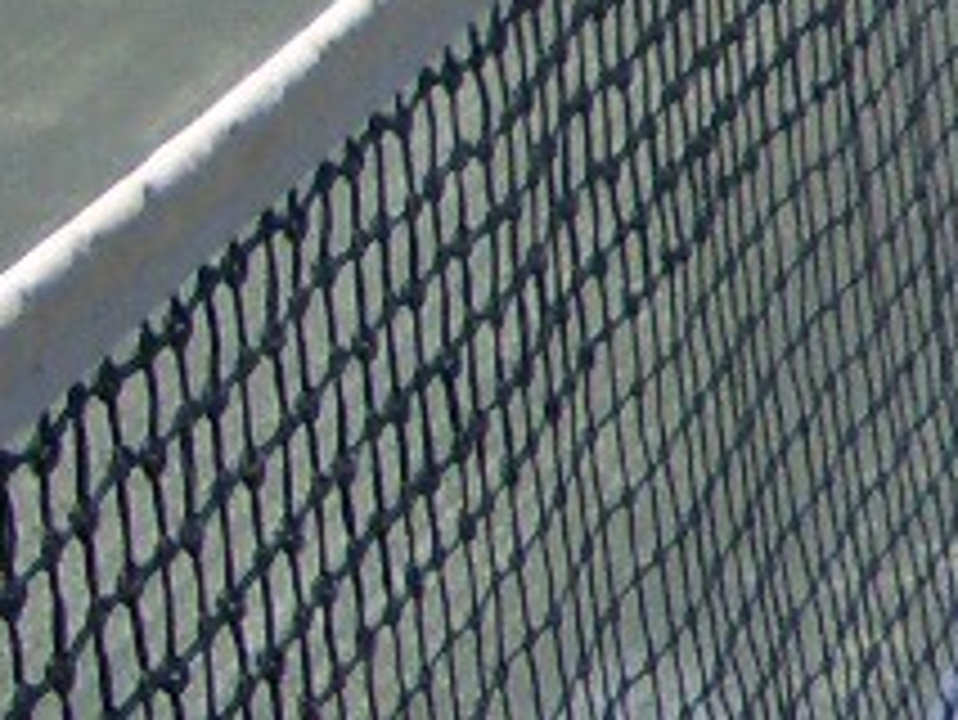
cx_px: 2195
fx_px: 5815
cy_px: -747
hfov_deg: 8.7
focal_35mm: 210
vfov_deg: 6.8
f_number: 2.6
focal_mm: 5.8
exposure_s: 1/800
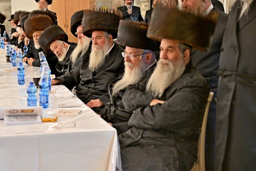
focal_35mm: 71
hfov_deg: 28.4
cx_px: 110
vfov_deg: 19.2
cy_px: 78
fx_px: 505
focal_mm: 61
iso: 1250
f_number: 4
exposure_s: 1/250
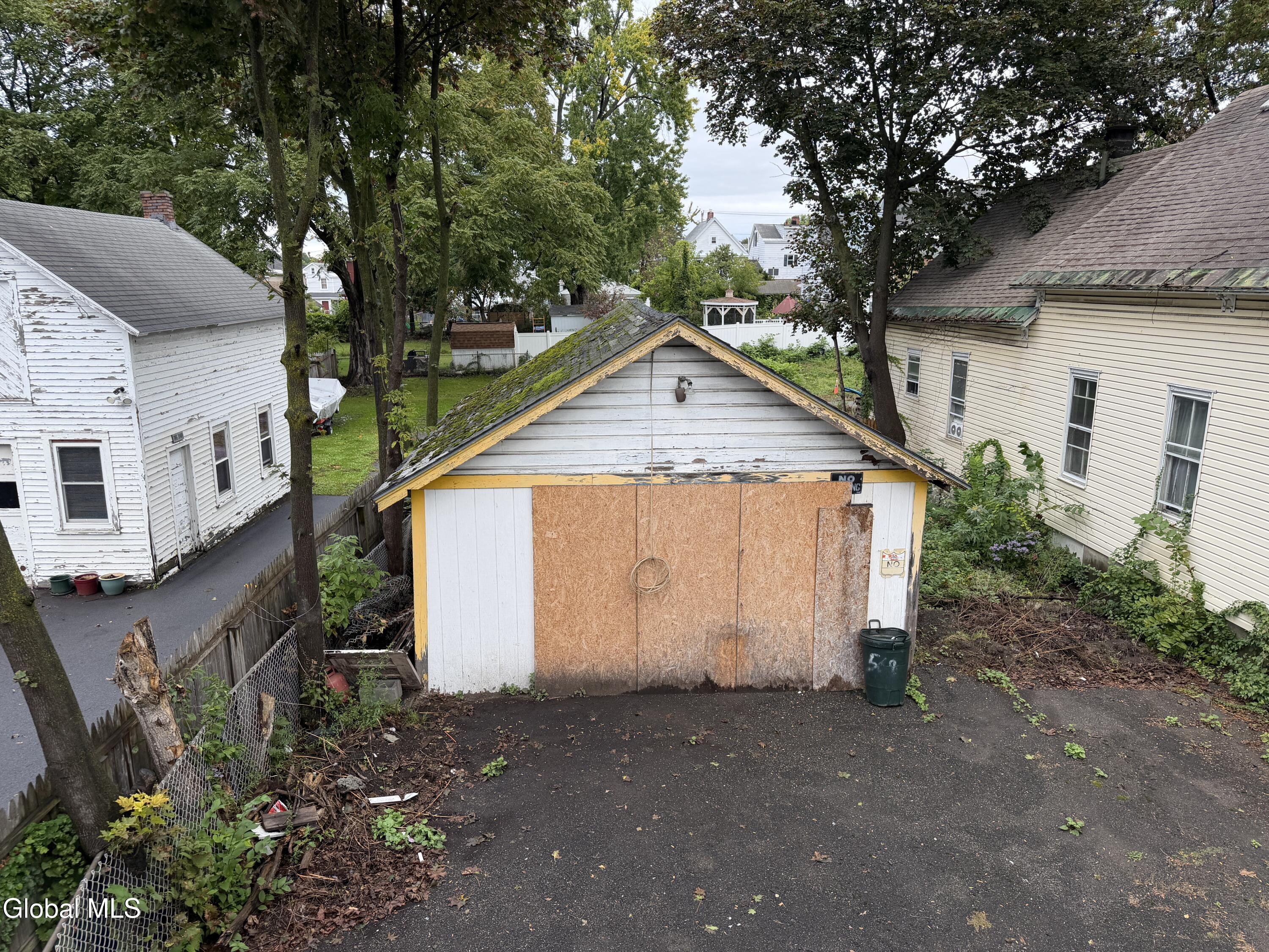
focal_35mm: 24
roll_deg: +0.2
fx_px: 880
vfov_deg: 56.8
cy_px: 476
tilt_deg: -12.4
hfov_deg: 71.6
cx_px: 634
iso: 100
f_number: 1.78
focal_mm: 6.76
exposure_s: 1/438
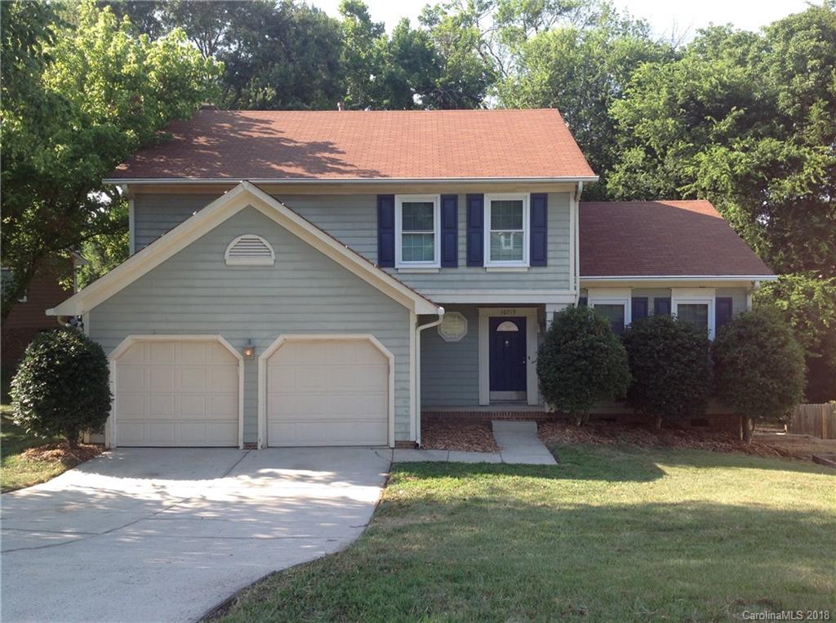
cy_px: 312
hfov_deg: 52.7
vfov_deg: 40.6
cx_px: 418
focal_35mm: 35
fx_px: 844
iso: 50
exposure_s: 1/387
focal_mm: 4.28
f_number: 2.4
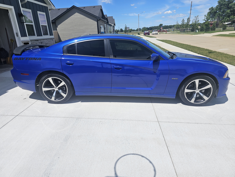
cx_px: 118
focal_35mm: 23
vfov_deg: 58.9
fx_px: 156
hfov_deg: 73.9
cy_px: 88
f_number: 1.7
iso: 12
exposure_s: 1/1770
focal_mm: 6.3
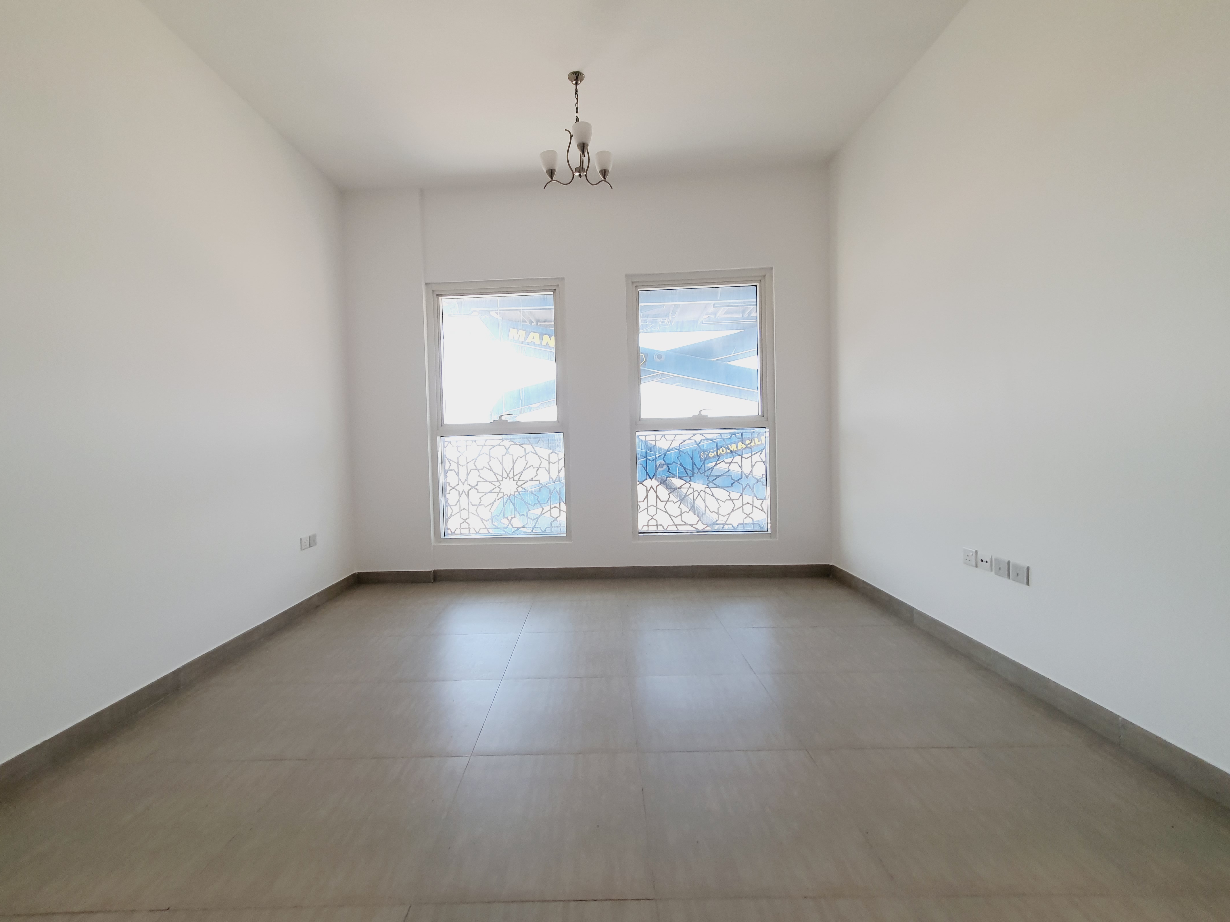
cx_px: 591
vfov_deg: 85.7
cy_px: 449
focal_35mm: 14
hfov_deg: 102.0
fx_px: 497
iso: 64
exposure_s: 1/60
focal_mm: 1.8
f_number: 2.2
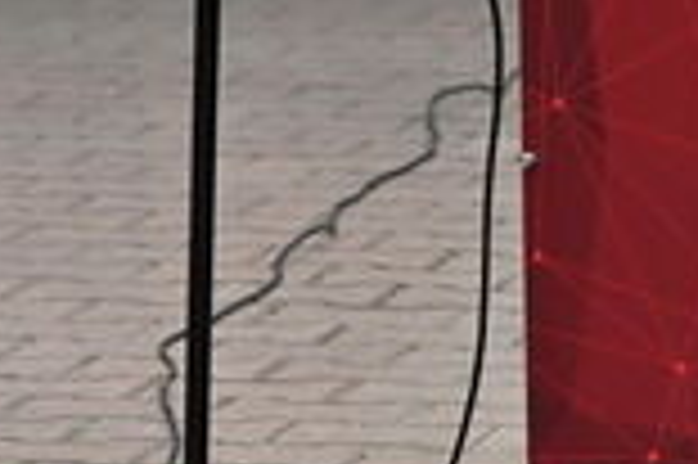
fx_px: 9103
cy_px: -430
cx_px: 937
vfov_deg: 2.9
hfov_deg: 4.4
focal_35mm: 470
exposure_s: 1/2500
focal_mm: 91
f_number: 4
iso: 500
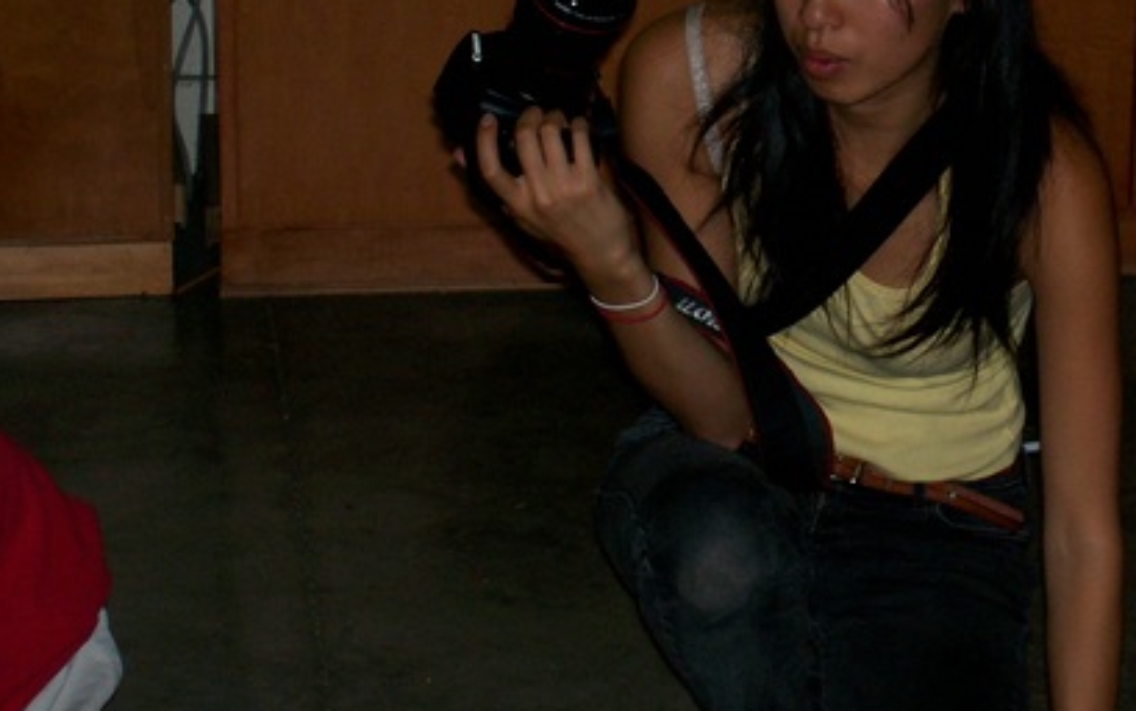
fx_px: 4212
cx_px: 875
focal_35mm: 136
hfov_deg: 15.3
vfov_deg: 9.6
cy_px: 242
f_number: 4
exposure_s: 1/147
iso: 140
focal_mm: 13.5
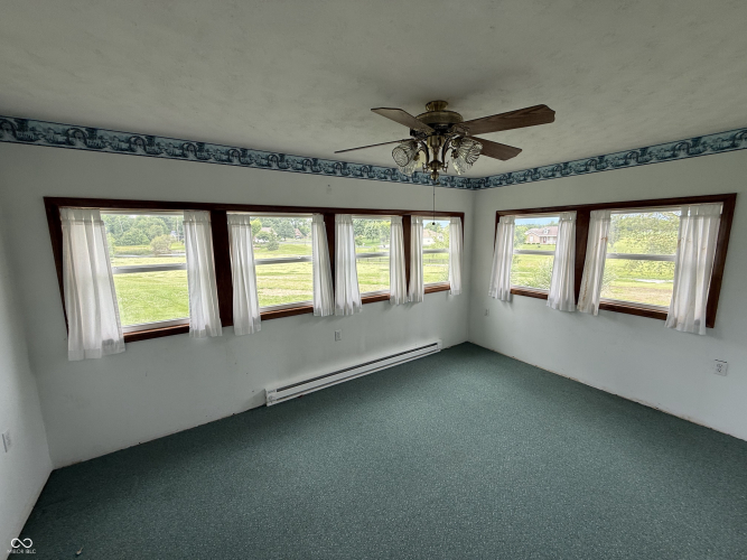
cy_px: 280
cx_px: 374
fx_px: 302
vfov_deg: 85.7
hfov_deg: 102.1
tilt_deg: -8.9
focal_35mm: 14
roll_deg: +0.5
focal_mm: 2.22
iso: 40
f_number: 2.2
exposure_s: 1/113
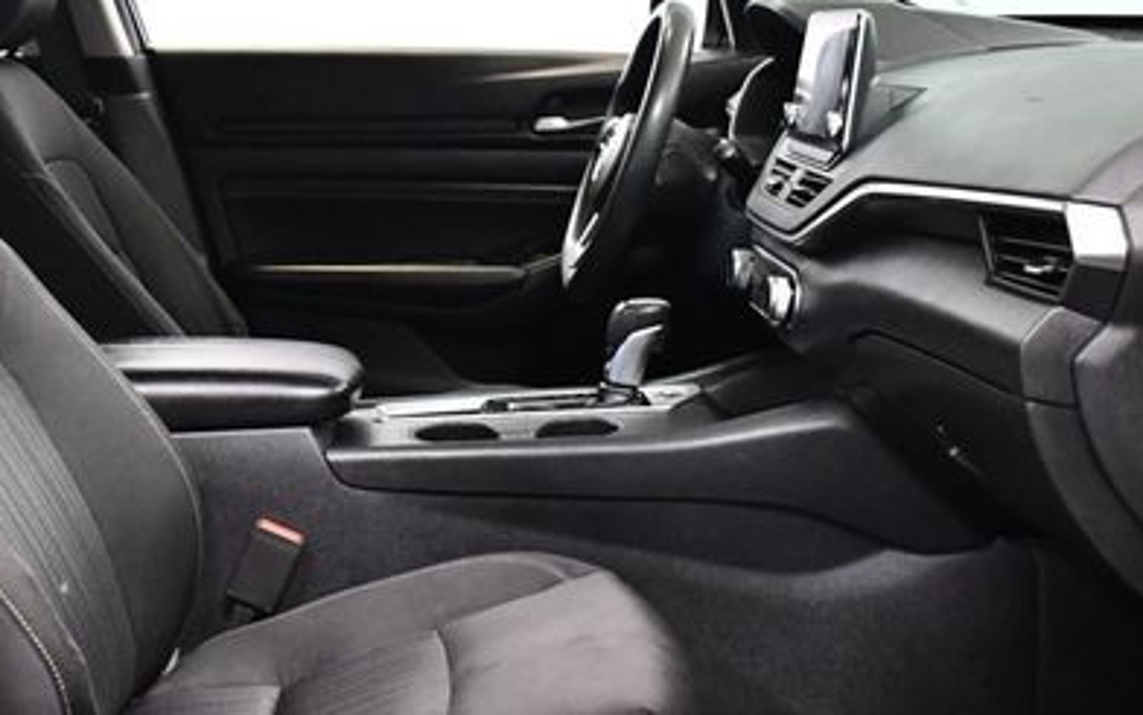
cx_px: 367
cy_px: 362
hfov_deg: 33.7
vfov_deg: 21.6
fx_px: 1869
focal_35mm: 60
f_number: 3.5
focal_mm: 18
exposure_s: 1/100
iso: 3200
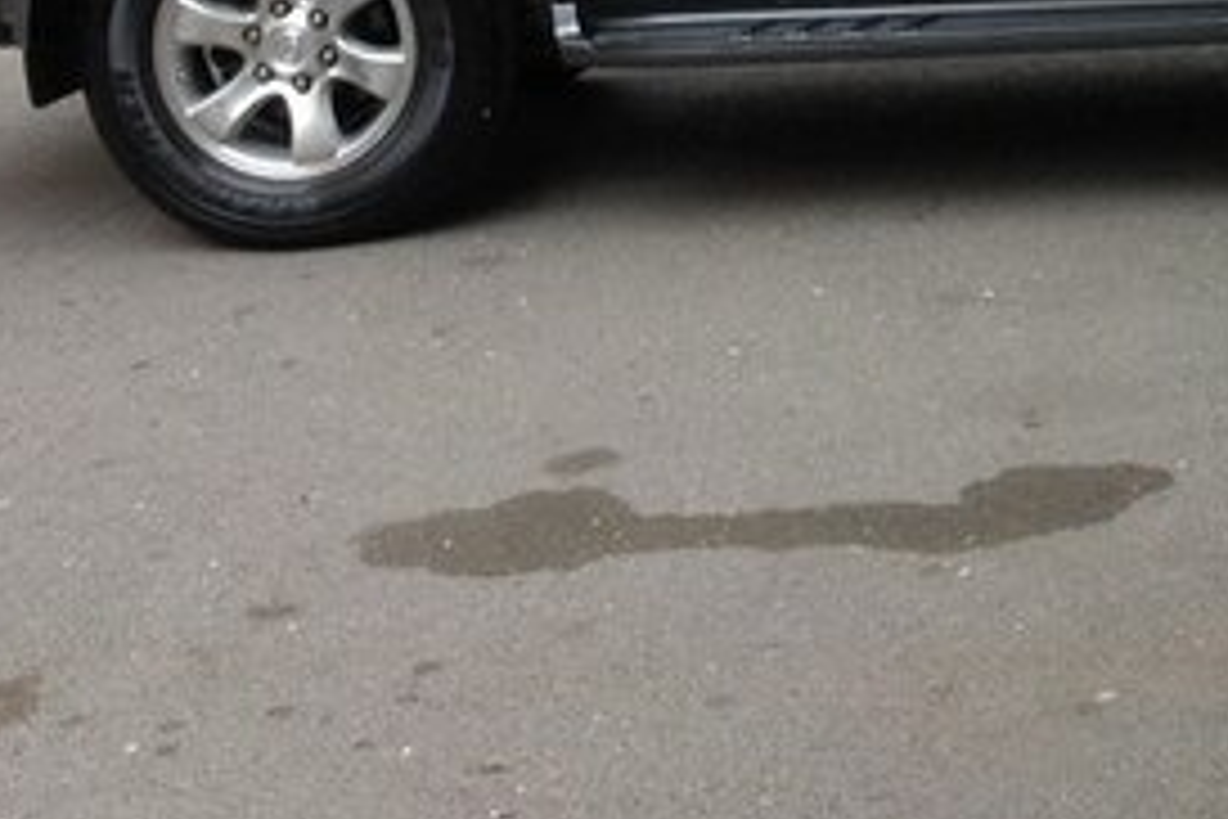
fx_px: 3002
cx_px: 1003
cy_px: -232
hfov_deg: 22.8
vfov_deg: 14.9
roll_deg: -0.5
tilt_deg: -5.2
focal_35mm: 88
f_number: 2.4
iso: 64
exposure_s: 1/15
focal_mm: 4.28
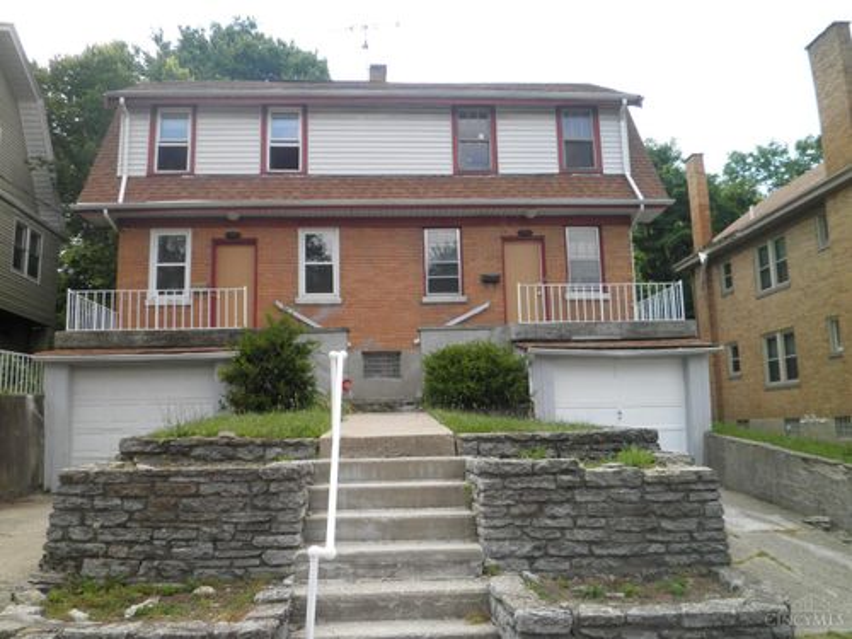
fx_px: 640
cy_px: 320
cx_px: 426
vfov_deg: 53.1
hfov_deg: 67.3
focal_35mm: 26
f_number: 2.8
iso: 64
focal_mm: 4.7
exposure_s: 1/400
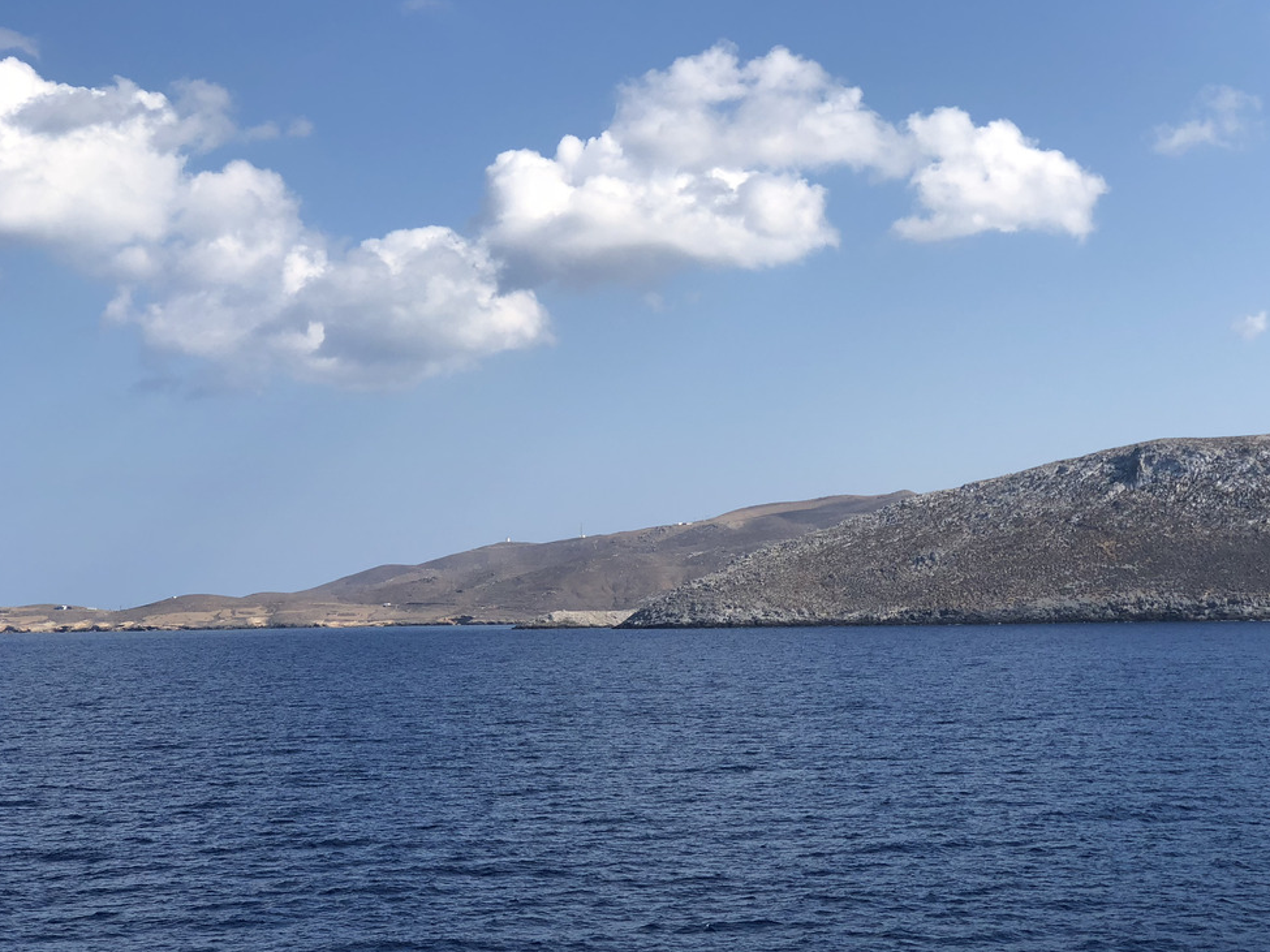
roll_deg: +2.2
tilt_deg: +2.2
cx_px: 766
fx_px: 2348
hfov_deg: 30.2
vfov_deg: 22.9
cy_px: 564
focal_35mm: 64
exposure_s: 1/1297
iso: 16
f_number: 2.4
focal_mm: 6
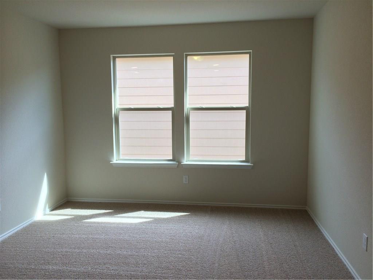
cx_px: 186
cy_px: 140
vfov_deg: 46.8
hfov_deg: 60.0
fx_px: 323
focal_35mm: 30
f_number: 2.2
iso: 50
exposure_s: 1/120
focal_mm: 4.12
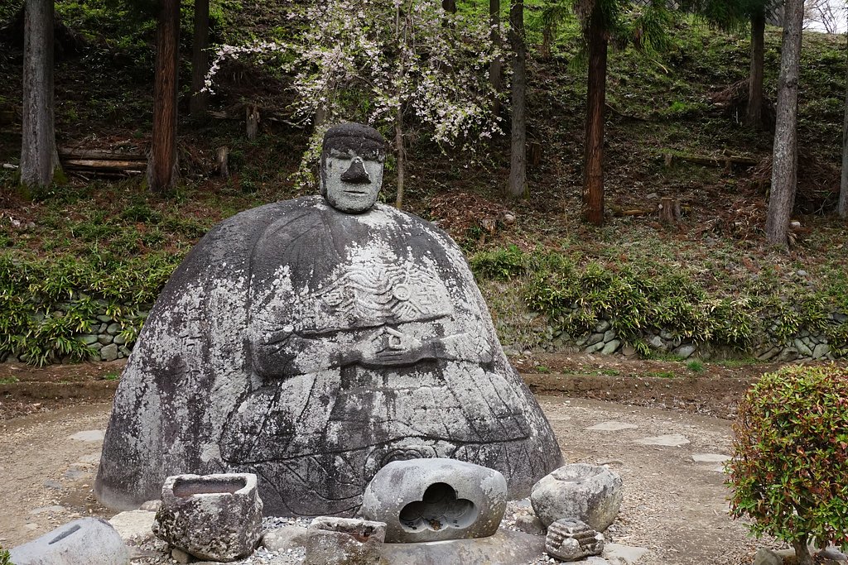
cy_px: 282
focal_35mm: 34
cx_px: 424
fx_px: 801
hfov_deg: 55.8
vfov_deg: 38.9
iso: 1000
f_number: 9
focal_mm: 23
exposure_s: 1/320
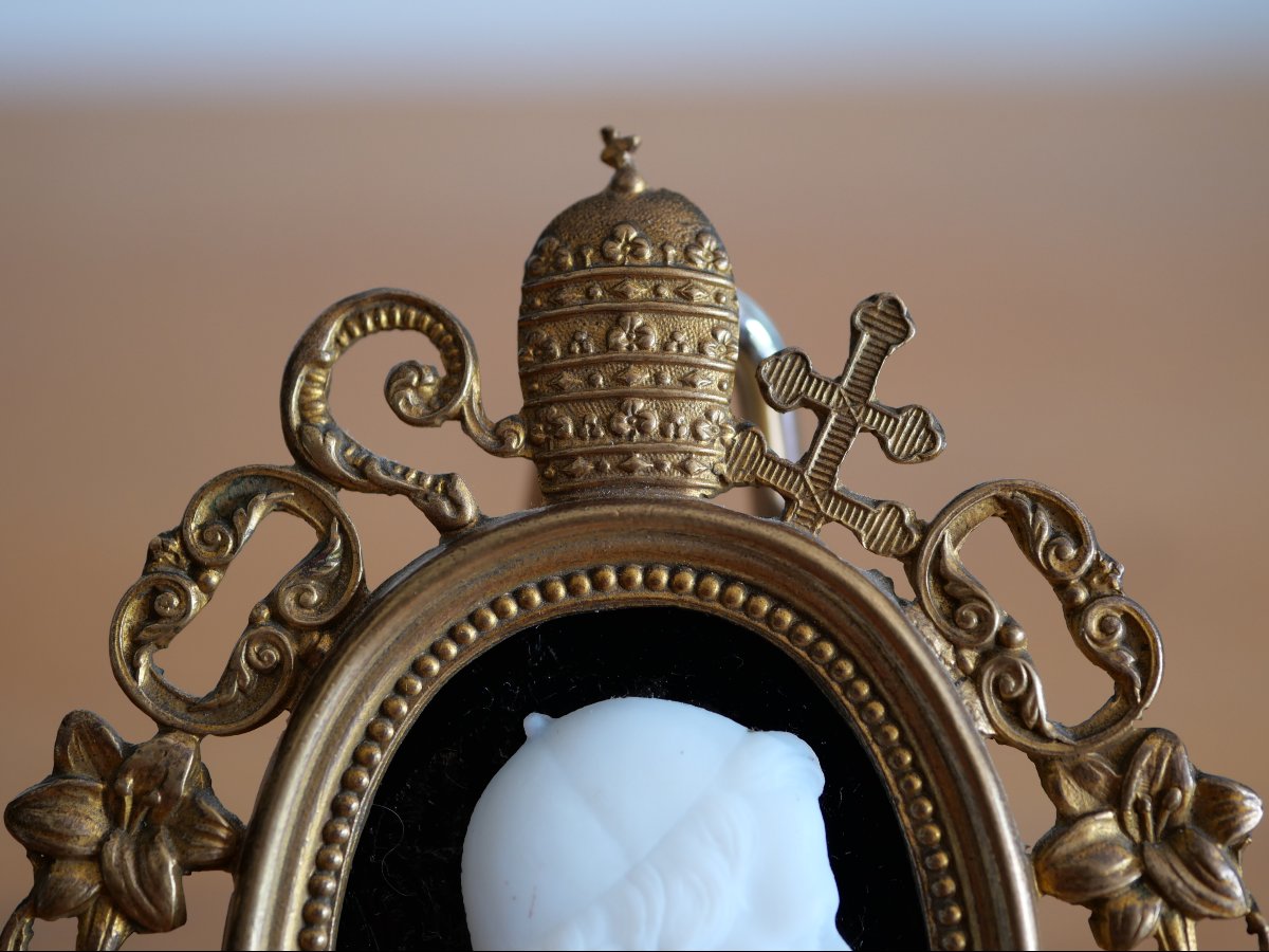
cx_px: 634
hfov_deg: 32.2
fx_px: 2200
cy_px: 476
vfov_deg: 24.4
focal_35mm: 60
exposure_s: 1/60
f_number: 2.8
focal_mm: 30
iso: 400
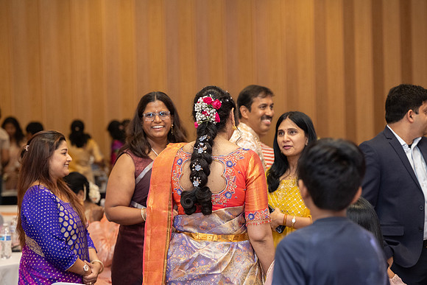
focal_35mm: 94
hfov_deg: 21.8
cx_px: 204
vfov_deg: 14.6
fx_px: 1111
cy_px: 143
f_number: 3.5
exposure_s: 1/160
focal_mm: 87
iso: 1000
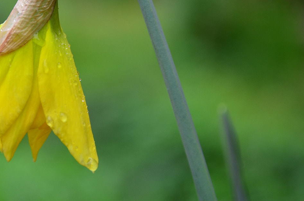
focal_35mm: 204
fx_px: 1719
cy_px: 60
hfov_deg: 10.1
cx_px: 71
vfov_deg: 6.7
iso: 200
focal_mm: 80
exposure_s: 1/15
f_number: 5.3
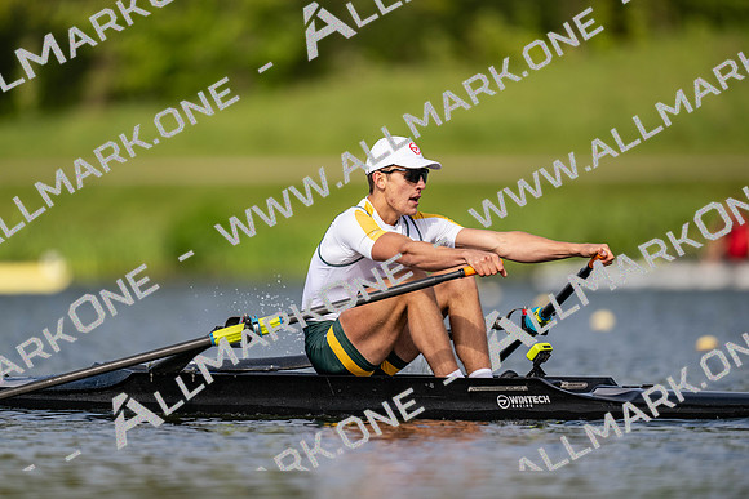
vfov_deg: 2.3
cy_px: 250
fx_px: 12486
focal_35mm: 600
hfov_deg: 3.4
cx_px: 374
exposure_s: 1/2500
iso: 280
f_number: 4
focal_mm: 600
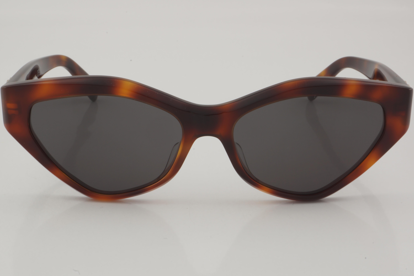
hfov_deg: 27.0
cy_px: 138
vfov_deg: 18.2
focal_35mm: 75
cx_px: 207
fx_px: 862
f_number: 32
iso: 100
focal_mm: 50
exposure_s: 1/3
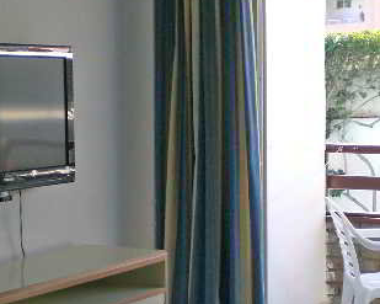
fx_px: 1079
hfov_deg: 19.9
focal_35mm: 96
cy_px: 214
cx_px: 245
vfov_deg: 16.0
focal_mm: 6.3
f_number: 3.1
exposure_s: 1/250
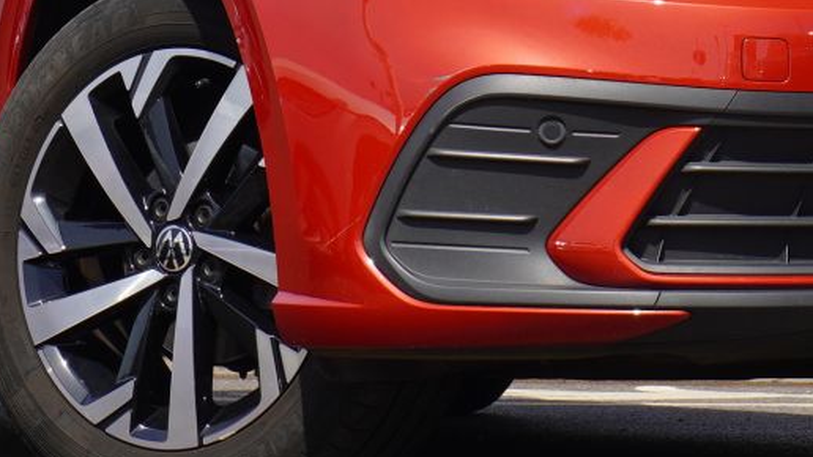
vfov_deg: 5.1
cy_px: -82
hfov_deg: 9.0
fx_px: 5143
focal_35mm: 239
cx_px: 566
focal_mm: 49
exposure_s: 1/100
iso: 100
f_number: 8
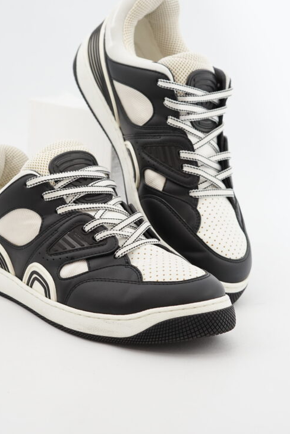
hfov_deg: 19.5
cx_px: 115
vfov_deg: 28.8
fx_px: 845
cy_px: 209
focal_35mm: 70
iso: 640
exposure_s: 1/13
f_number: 6.3
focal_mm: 50
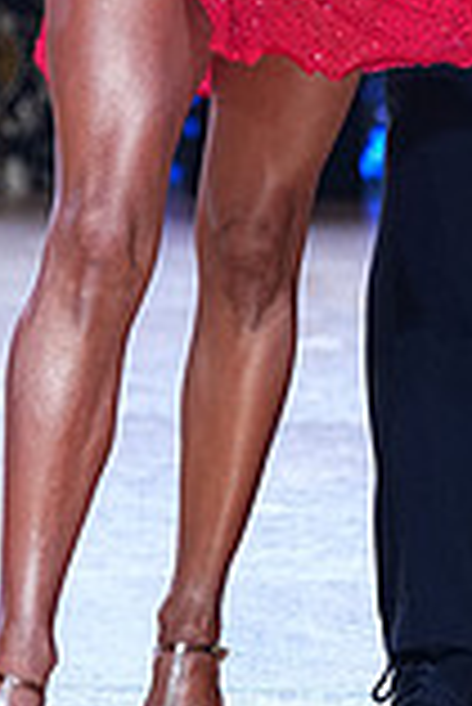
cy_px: -234
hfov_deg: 3.3
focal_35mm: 414
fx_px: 8123
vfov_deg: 4.9
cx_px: 303
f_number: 4
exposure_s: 1/400
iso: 1000
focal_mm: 112
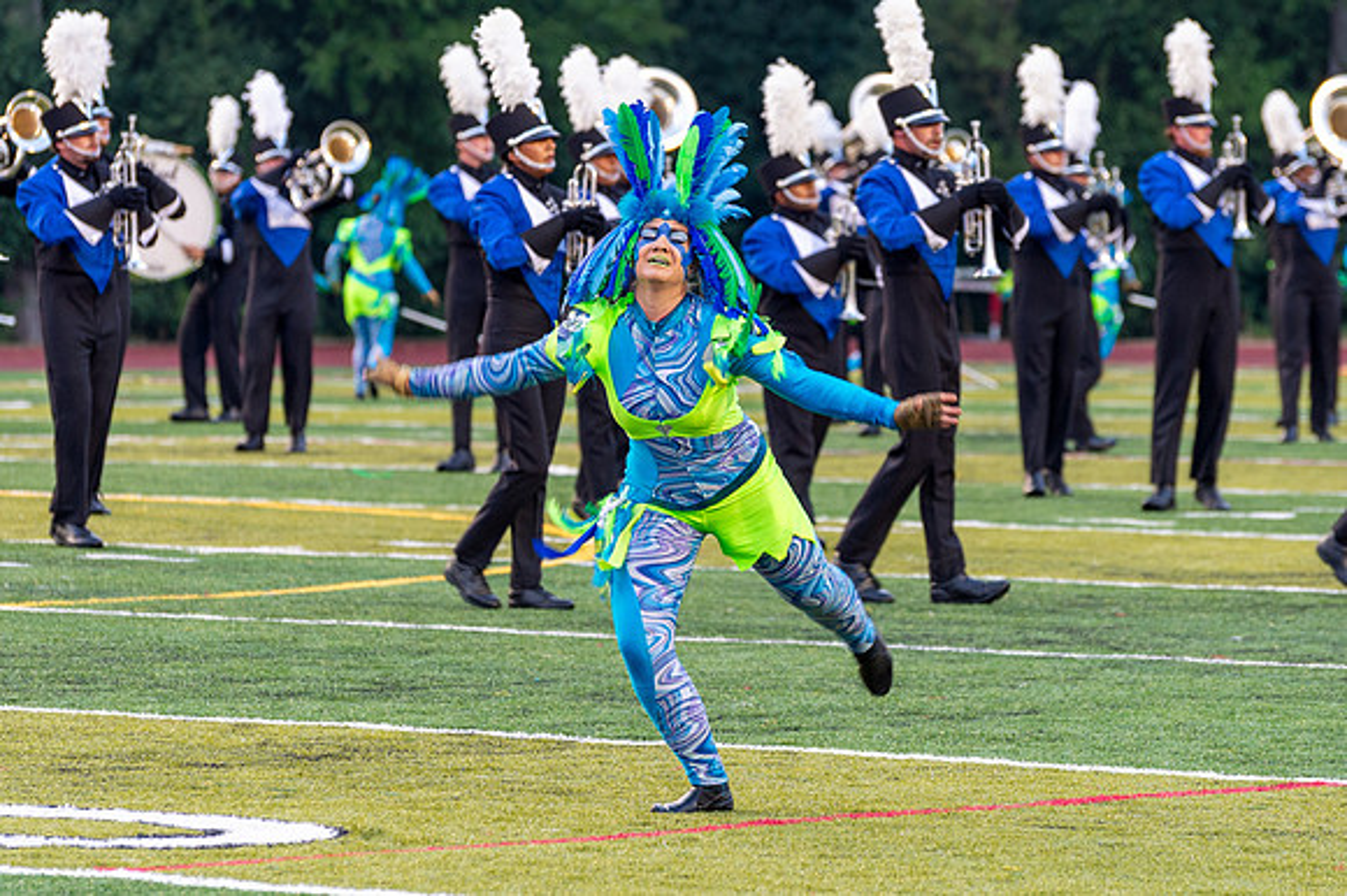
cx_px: 692
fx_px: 9398
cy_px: 428
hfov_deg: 8.2
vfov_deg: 5.5
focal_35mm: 251
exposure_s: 1/200
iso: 1100
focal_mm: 180
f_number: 5
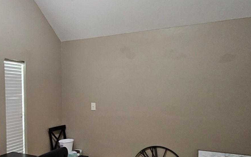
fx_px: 219
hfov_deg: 57.7
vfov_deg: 38.9
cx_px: 75
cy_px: 107
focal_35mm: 32
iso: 400
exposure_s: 1/30
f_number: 2.2
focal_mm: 1.7
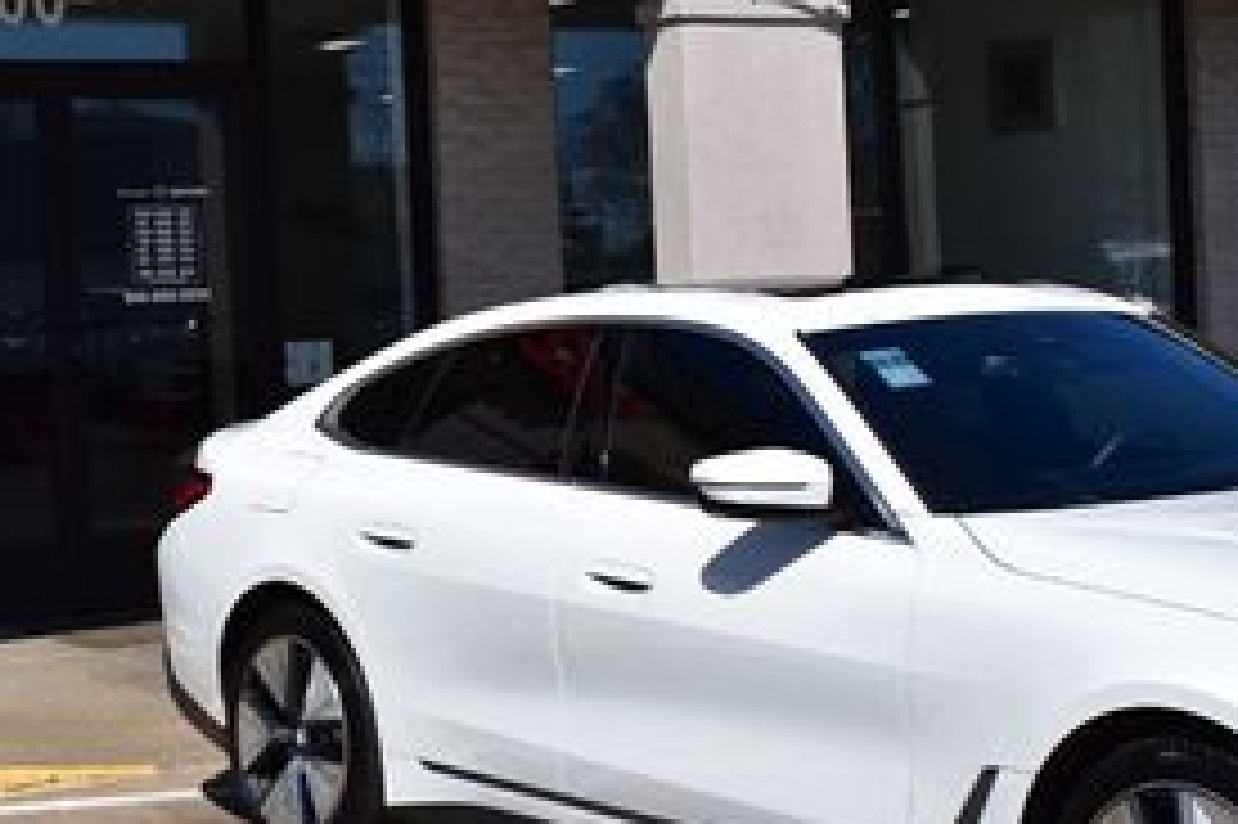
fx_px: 2755
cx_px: 549
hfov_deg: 25.3
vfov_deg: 17.0
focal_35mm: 80
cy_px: 365
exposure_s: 1/500
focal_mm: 23
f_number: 11
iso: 200
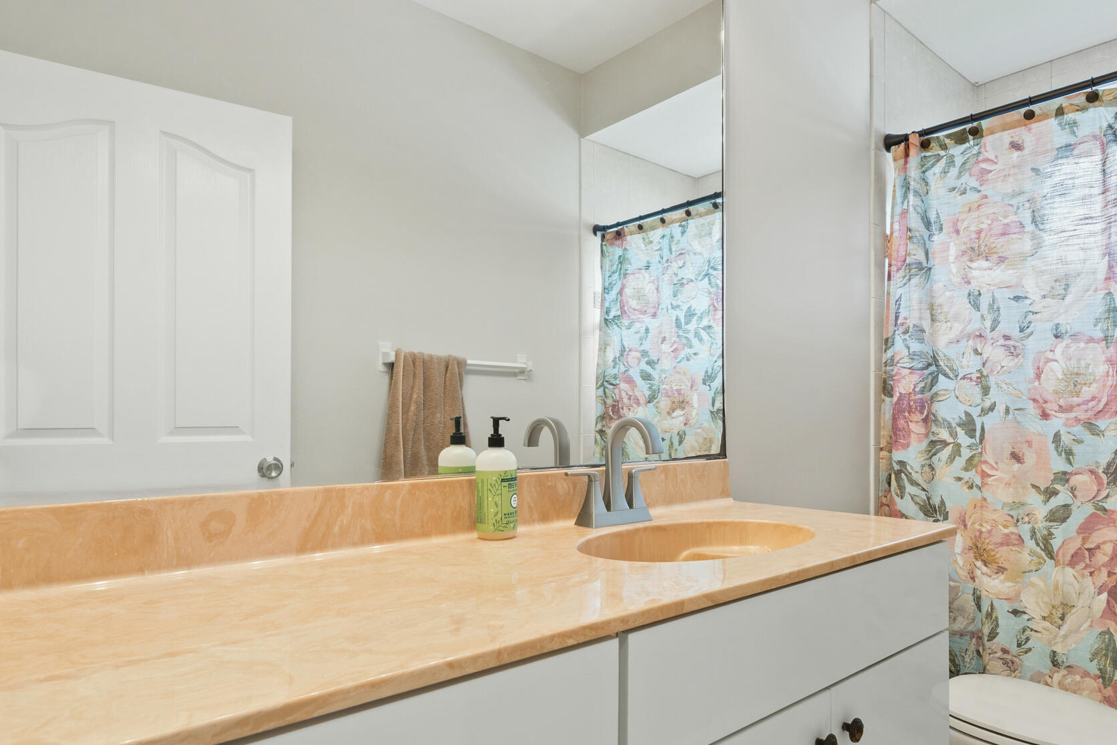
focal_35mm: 21
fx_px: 651
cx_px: 633
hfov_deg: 80.8
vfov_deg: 59.3
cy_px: 421
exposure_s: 1/3
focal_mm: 14
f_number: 9
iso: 250
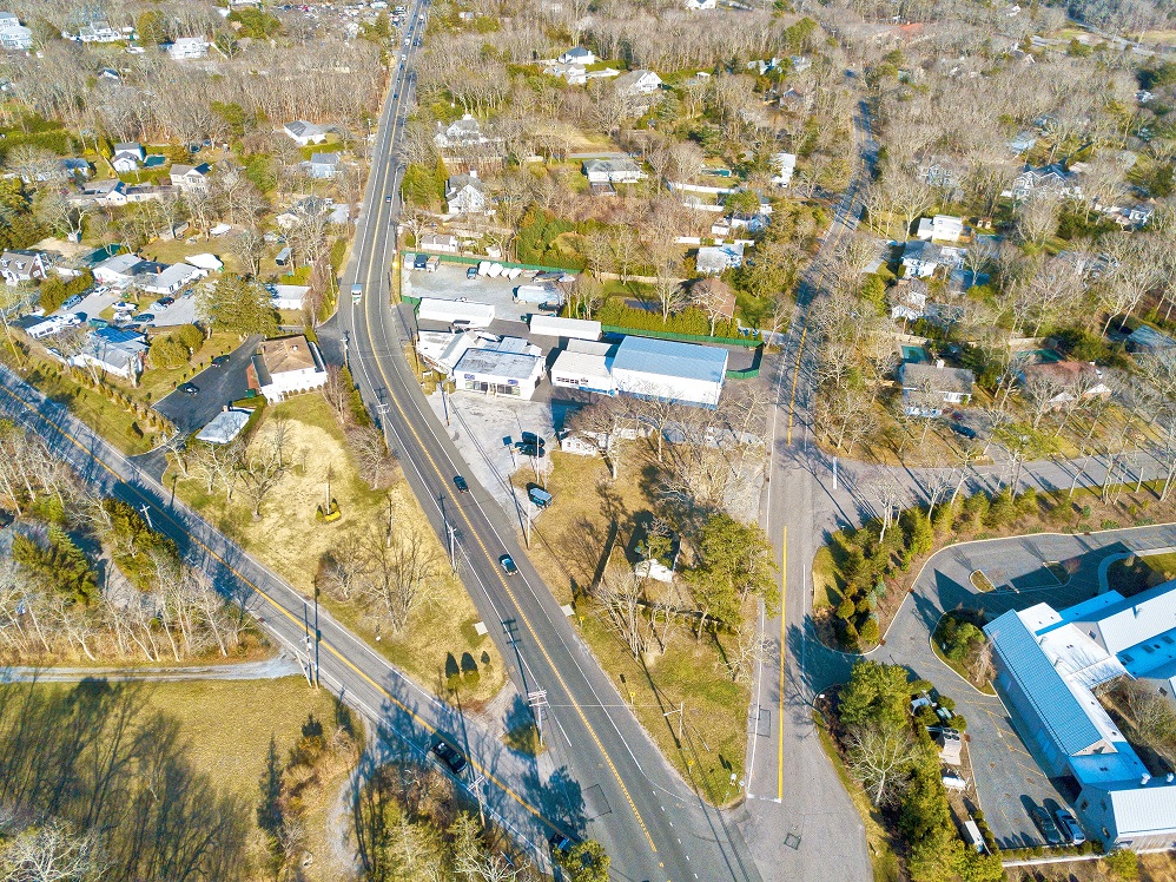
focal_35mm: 26
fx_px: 883
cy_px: 441
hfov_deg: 67.3
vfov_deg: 53.0
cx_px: 588
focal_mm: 4.73
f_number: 2.2
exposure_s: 1/2600
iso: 100
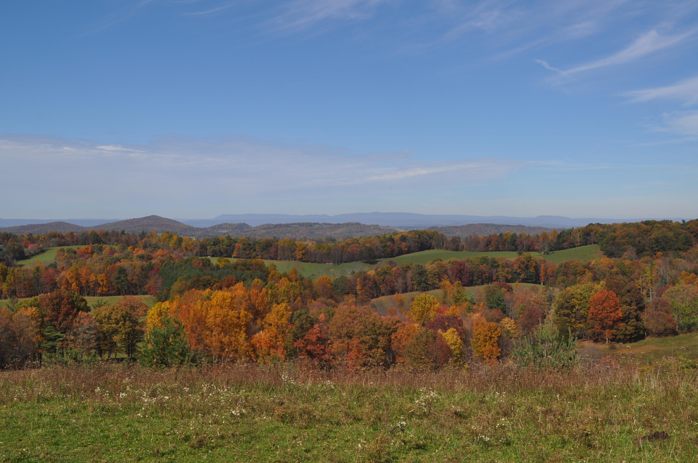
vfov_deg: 30.8
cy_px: 232
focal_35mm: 44
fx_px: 842
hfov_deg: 45.0
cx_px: 349
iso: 200
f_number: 10
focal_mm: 29
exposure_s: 1/400
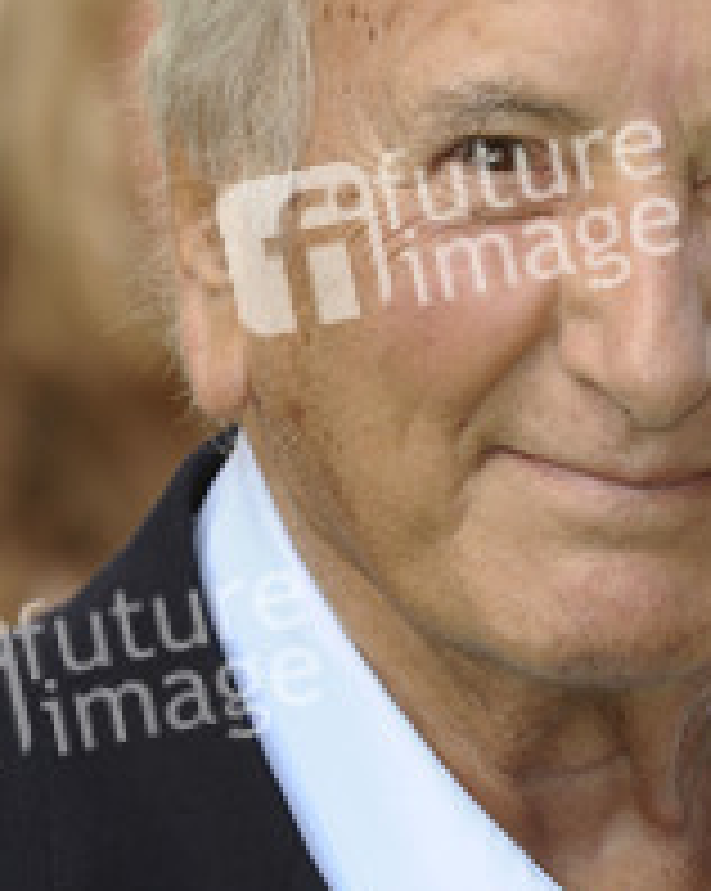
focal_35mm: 498
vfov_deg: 3.9
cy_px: 454
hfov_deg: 3.1
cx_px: 583
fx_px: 13118
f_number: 5.6
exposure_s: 1/250
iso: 320
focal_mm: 175
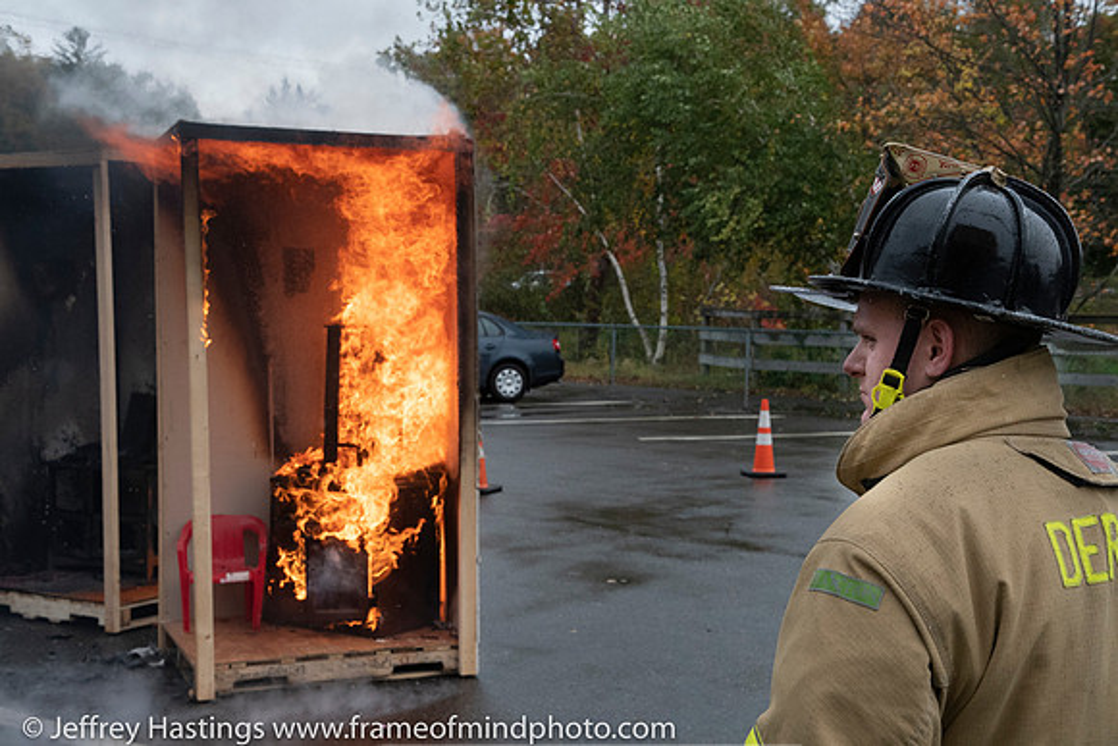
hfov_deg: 37.8
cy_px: 373
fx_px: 1631
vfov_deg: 25.8
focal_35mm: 52
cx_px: 559
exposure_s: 1/2000
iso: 1600
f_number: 8
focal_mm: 35
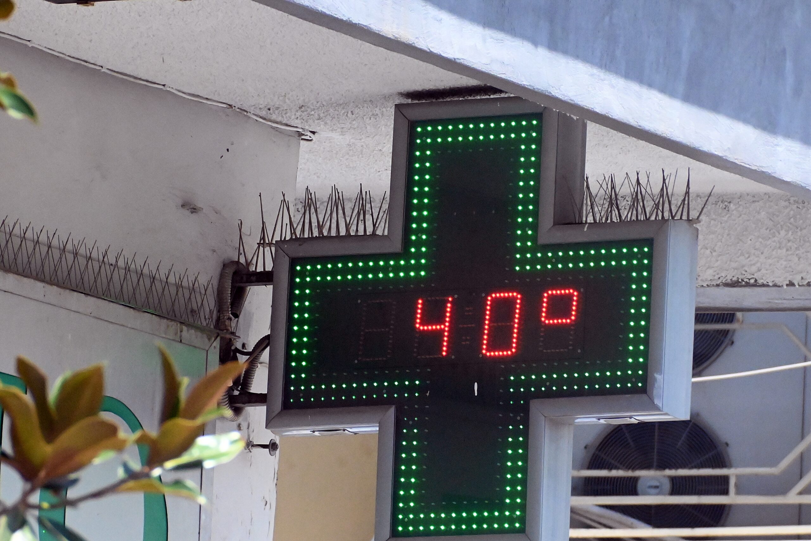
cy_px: 270
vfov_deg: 3.1
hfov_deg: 4.6
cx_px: 406
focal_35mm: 450
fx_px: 10137
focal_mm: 300
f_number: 11
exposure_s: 1/8000
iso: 10000
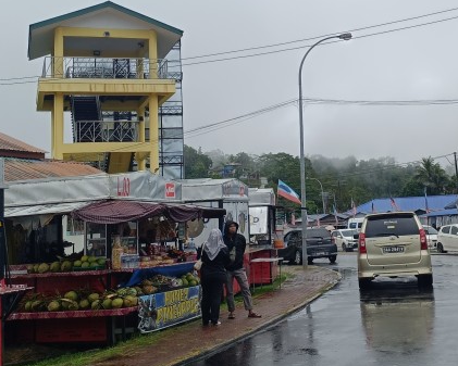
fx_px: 773
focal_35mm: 57
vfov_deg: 26.4
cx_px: 305
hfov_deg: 32.7
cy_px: 92
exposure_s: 1/890
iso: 52
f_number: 1.65
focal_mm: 6.14
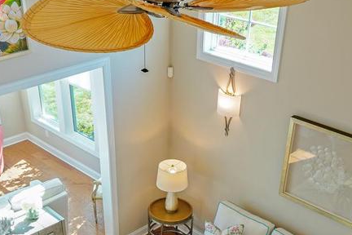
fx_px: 489
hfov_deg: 39.6
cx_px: 174
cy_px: 223
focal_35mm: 50
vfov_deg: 25.9
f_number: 3.5
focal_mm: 10
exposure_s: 1/50
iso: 100
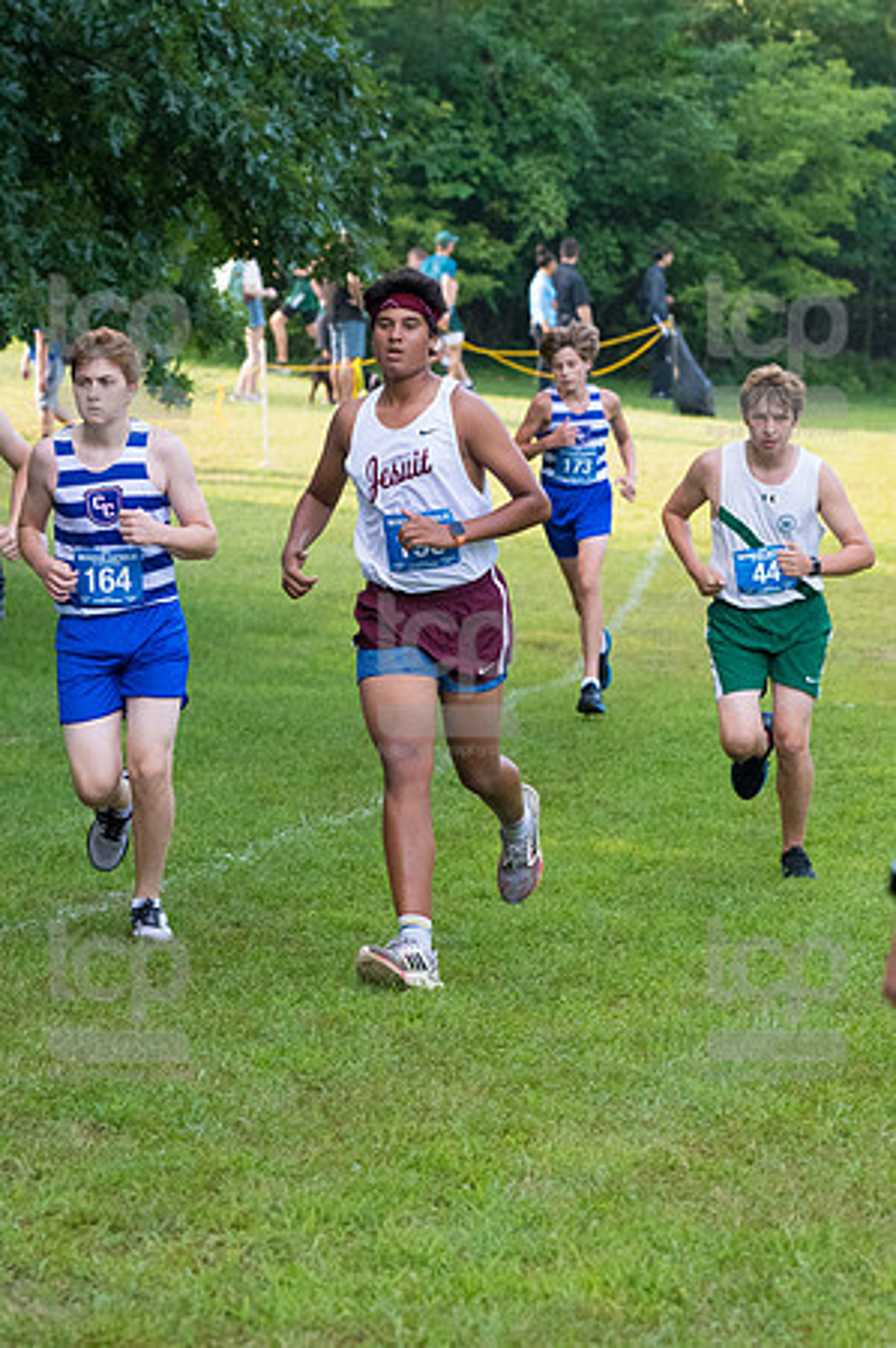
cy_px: 674
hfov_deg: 8.9
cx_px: 448
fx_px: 5725
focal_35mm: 153
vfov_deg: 13.4
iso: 3200
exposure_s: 1/1600
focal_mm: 102
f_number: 5
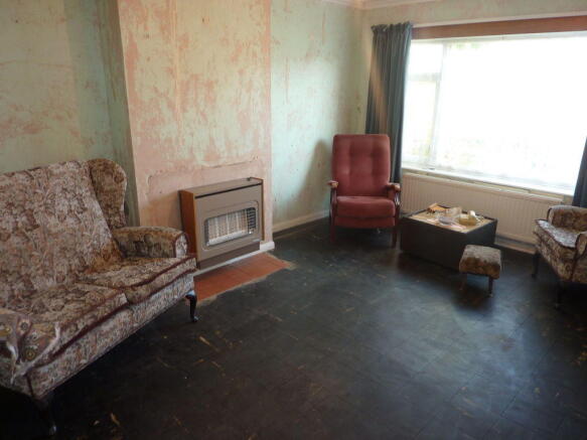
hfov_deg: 69.4
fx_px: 424
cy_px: 220
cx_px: 294
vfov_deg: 54.9
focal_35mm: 25
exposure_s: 1/8
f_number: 3.3
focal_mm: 4.1
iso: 100
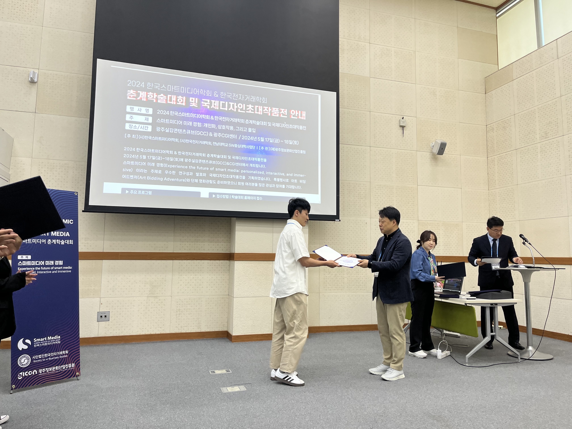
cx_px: 286
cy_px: 214
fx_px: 430
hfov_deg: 67.3
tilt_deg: +6.9
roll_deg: -1.3
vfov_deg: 53.1
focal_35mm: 26
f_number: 1.6
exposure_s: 1/120
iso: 80
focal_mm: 5.1
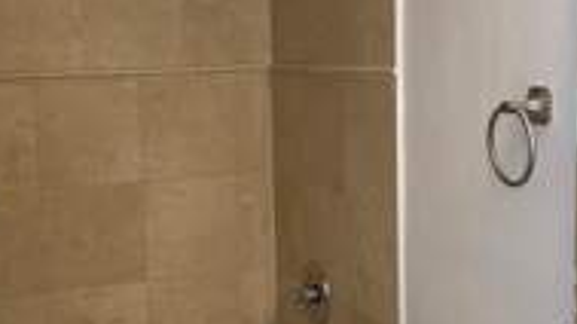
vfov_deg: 16.7
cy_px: 199
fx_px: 1101
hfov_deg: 29.4
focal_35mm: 72
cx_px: 259
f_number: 1.8
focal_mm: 4.25
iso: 80
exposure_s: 1/60
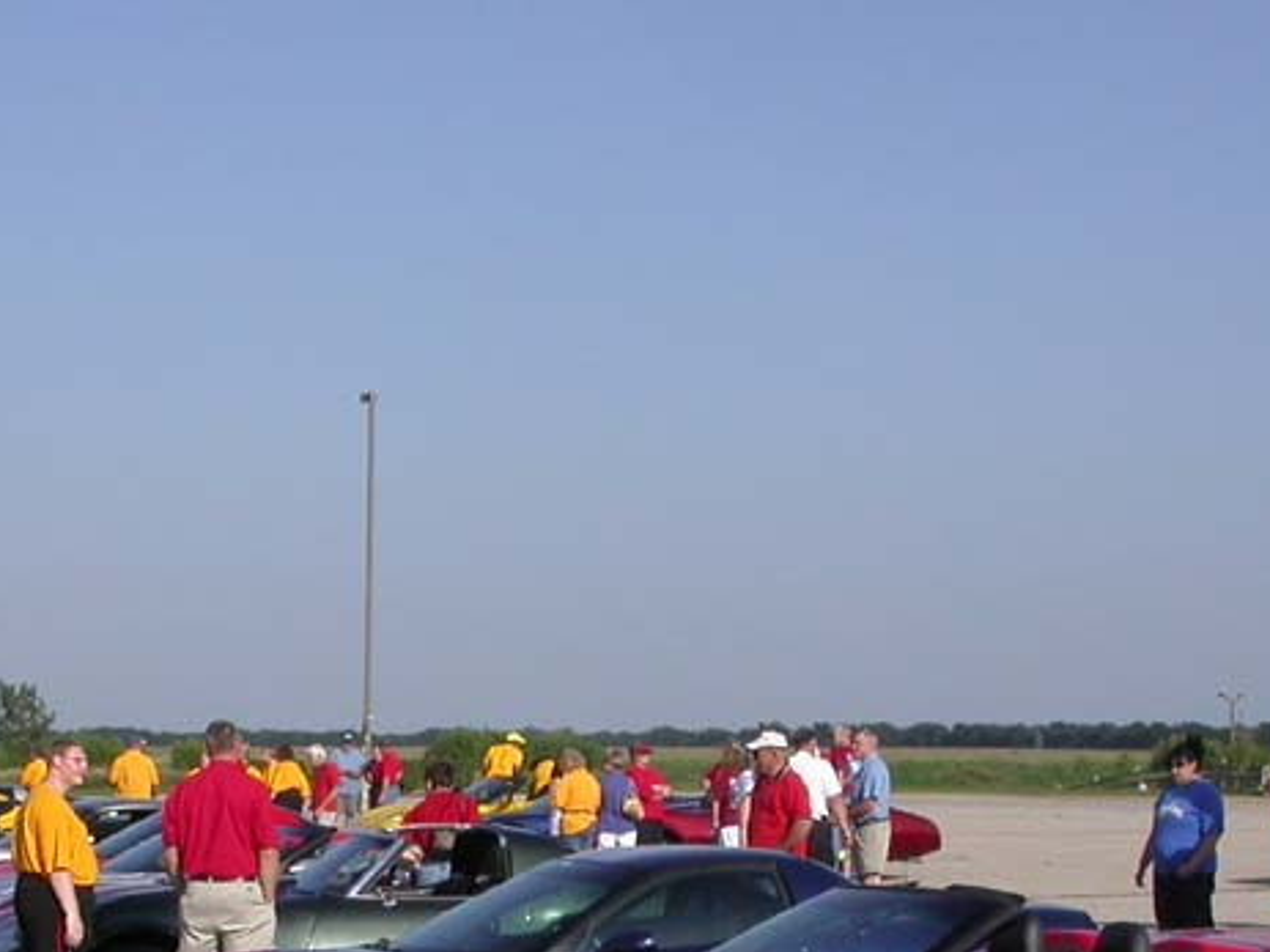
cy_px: 960
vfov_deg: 17.2
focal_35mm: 84
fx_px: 3081
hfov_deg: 23.2
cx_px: 425
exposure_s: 1/451
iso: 100
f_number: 7.5
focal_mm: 7.85
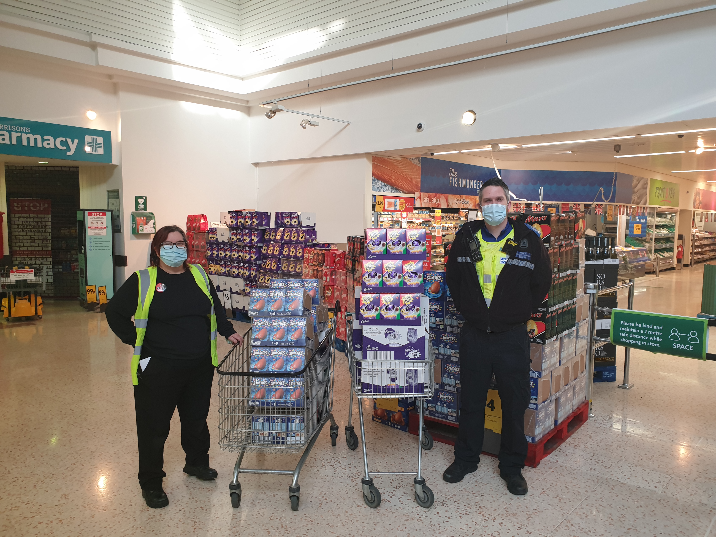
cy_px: 268
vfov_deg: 53.1
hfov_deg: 67.3
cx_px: 358
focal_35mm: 26
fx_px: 538
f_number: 2.4
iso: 100
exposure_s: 1/50
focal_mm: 4.3
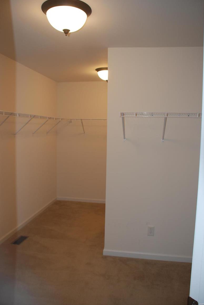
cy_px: 149
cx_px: 101
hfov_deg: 42.3
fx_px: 264
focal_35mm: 31
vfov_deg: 60.3
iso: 200
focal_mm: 20
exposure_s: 1/60
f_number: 3.8
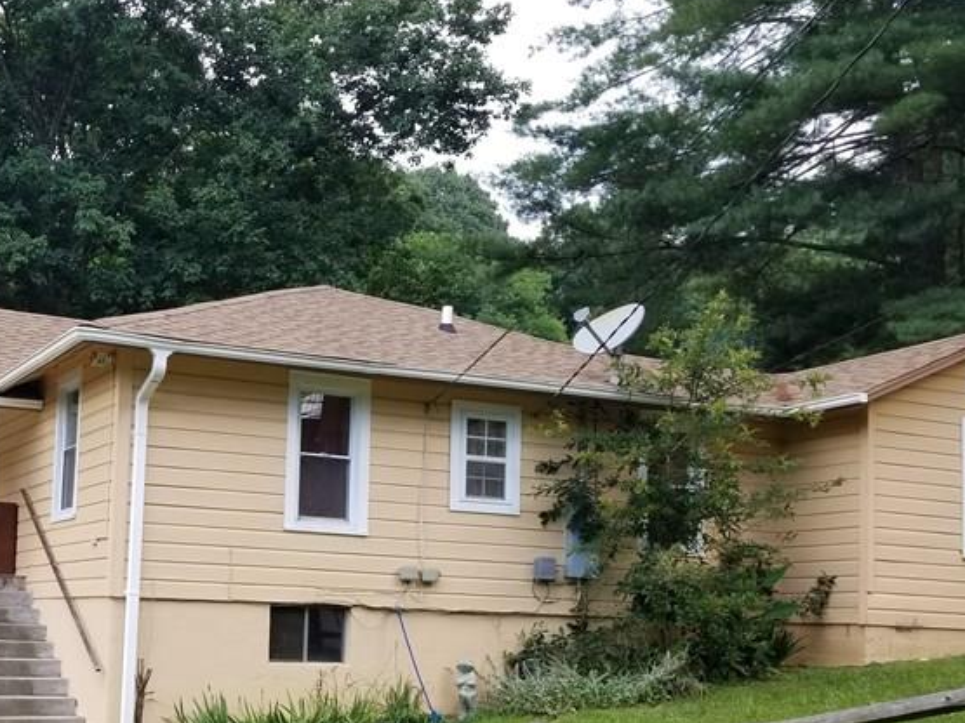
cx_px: 256
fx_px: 1338
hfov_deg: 38.8
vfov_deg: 29.8
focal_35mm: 48
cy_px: 535
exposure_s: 1/260
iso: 50
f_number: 1.7
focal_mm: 4.25
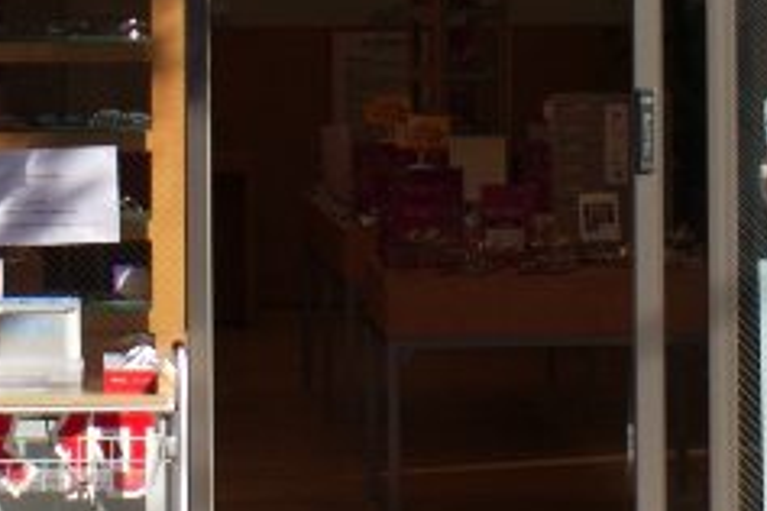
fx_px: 3771
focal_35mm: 177
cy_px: 78
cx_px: 272
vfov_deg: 7.7
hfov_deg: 11.6
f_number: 10
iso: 100
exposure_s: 1/160
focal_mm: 28
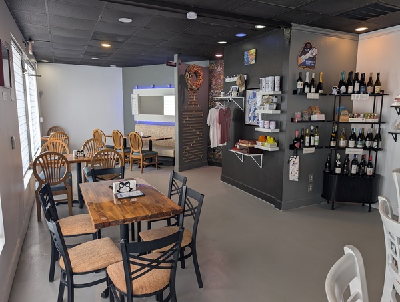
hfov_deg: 71.5
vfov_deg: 57.0
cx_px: 200
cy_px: 151
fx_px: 278
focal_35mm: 24
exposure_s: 1/32.1
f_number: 1.68
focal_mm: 6.9
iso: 26
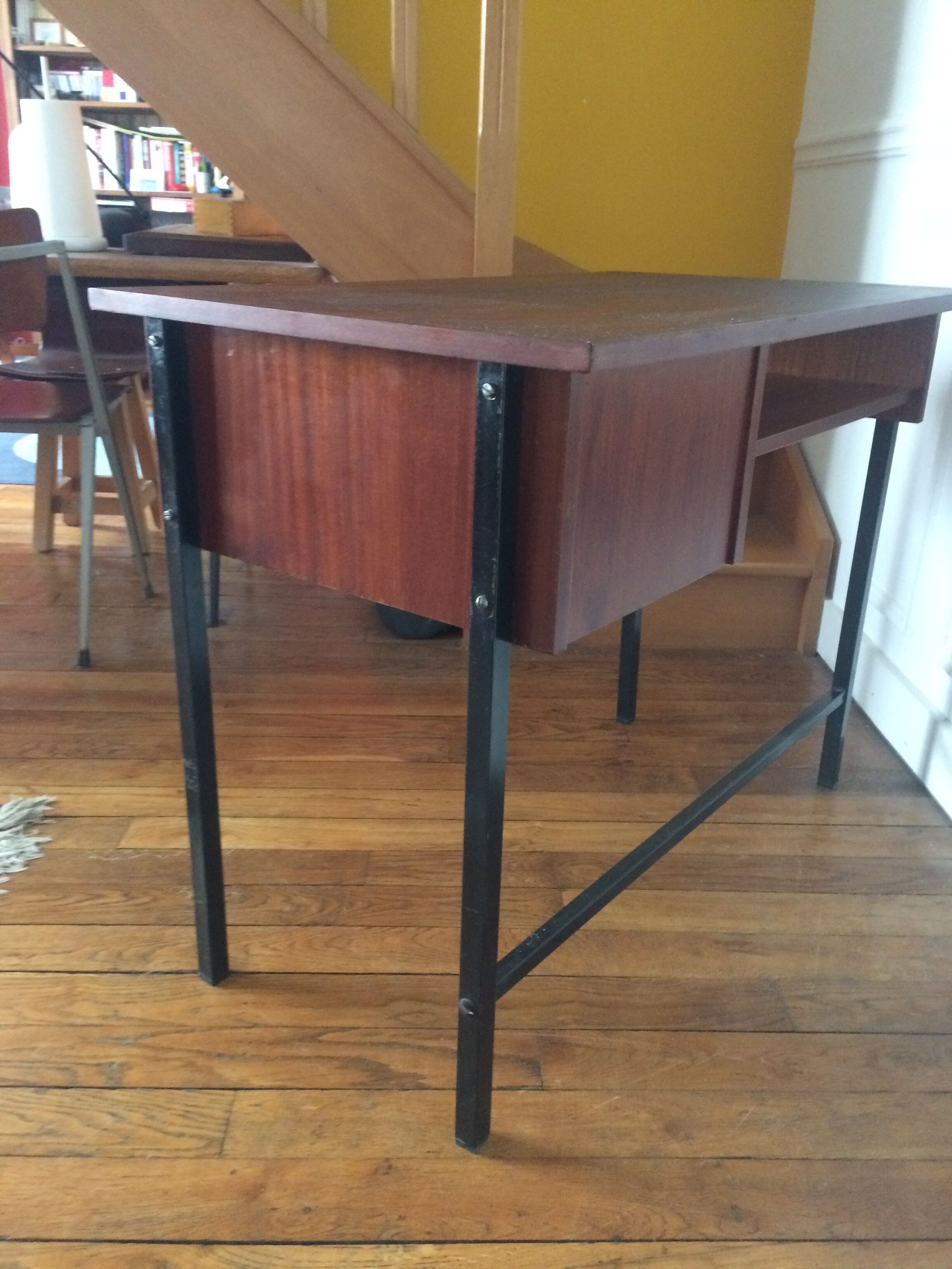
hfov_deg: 48.2
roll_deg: -1.7
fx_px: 1063
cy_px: 634
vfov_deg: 61.7
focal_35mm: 29
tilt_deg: -22.3
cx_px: 476
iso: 320
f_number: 2.2
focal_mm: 4.15
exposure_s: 1/17
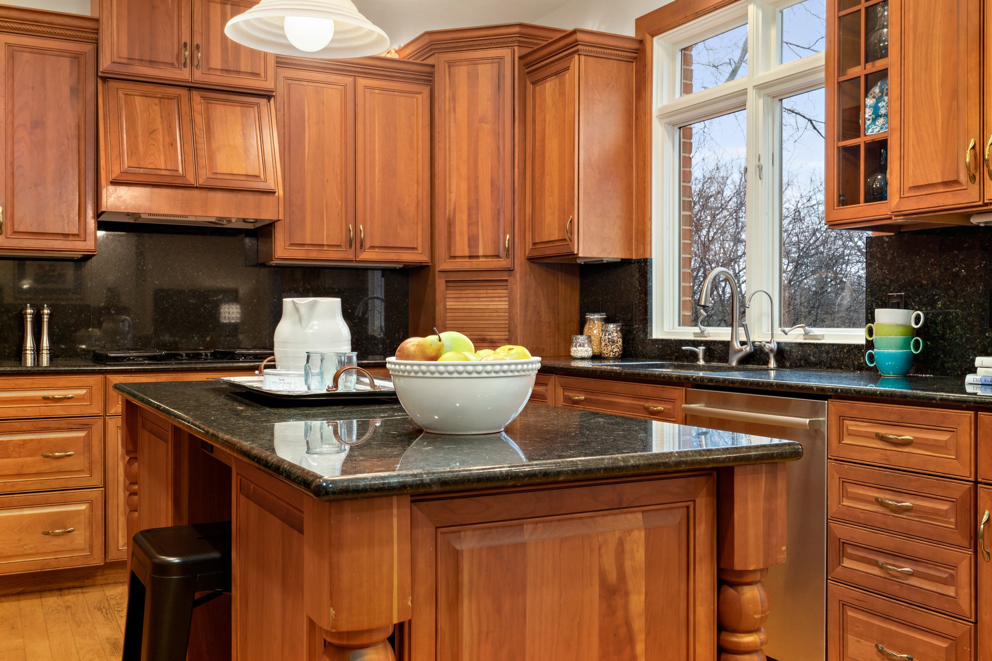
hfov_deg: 54.4
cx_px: 496
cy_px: 330
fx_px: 964
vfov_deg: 37.8
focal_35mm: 35
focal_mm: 35
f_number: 11
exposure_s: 1.6
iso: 320
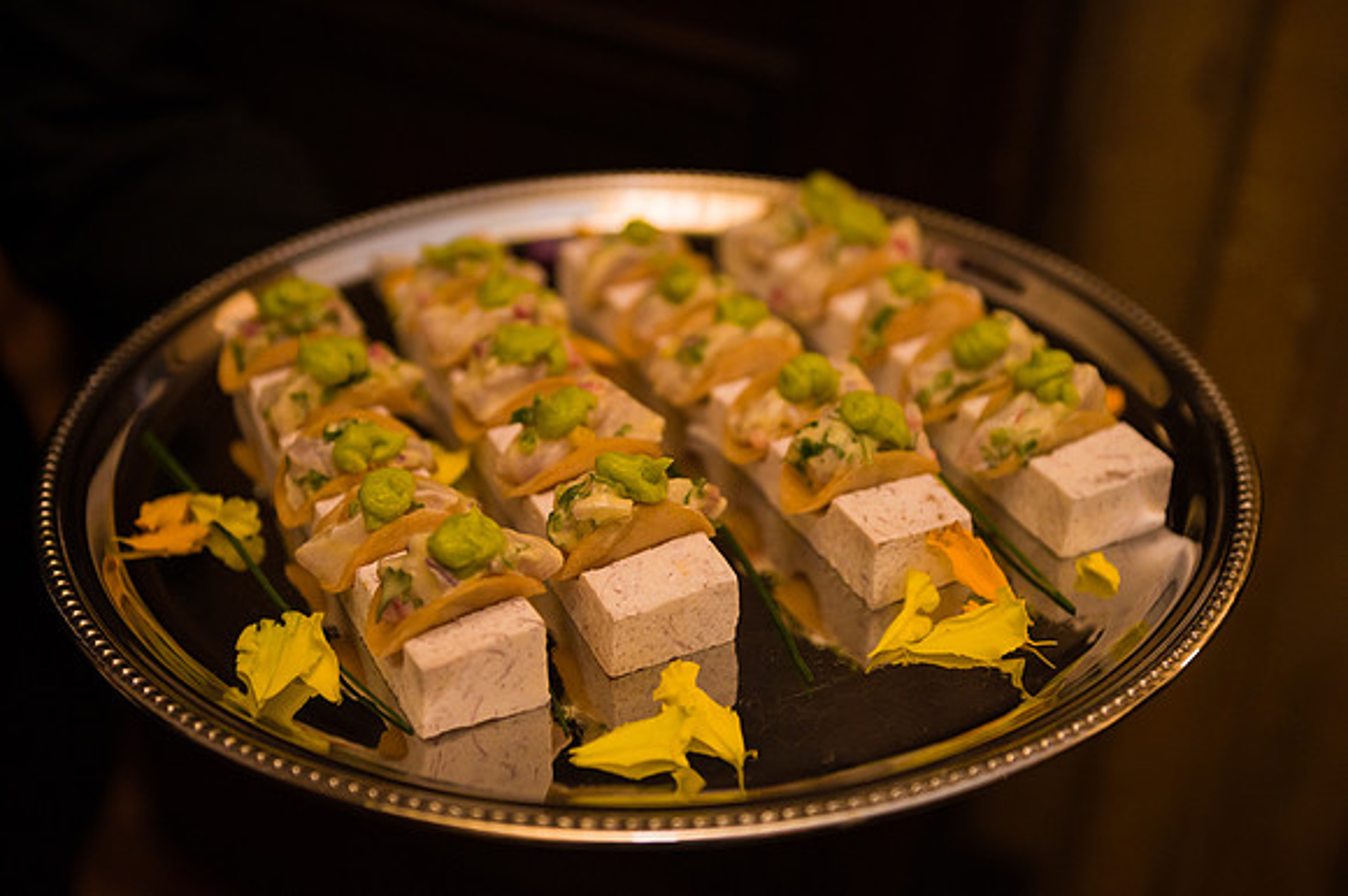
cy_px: 450
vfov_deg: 27.5
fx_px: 1831
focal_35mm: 49
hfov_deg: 40.4
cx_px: 675
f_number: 3.2
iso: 1600
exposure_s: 1/200
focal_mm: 48
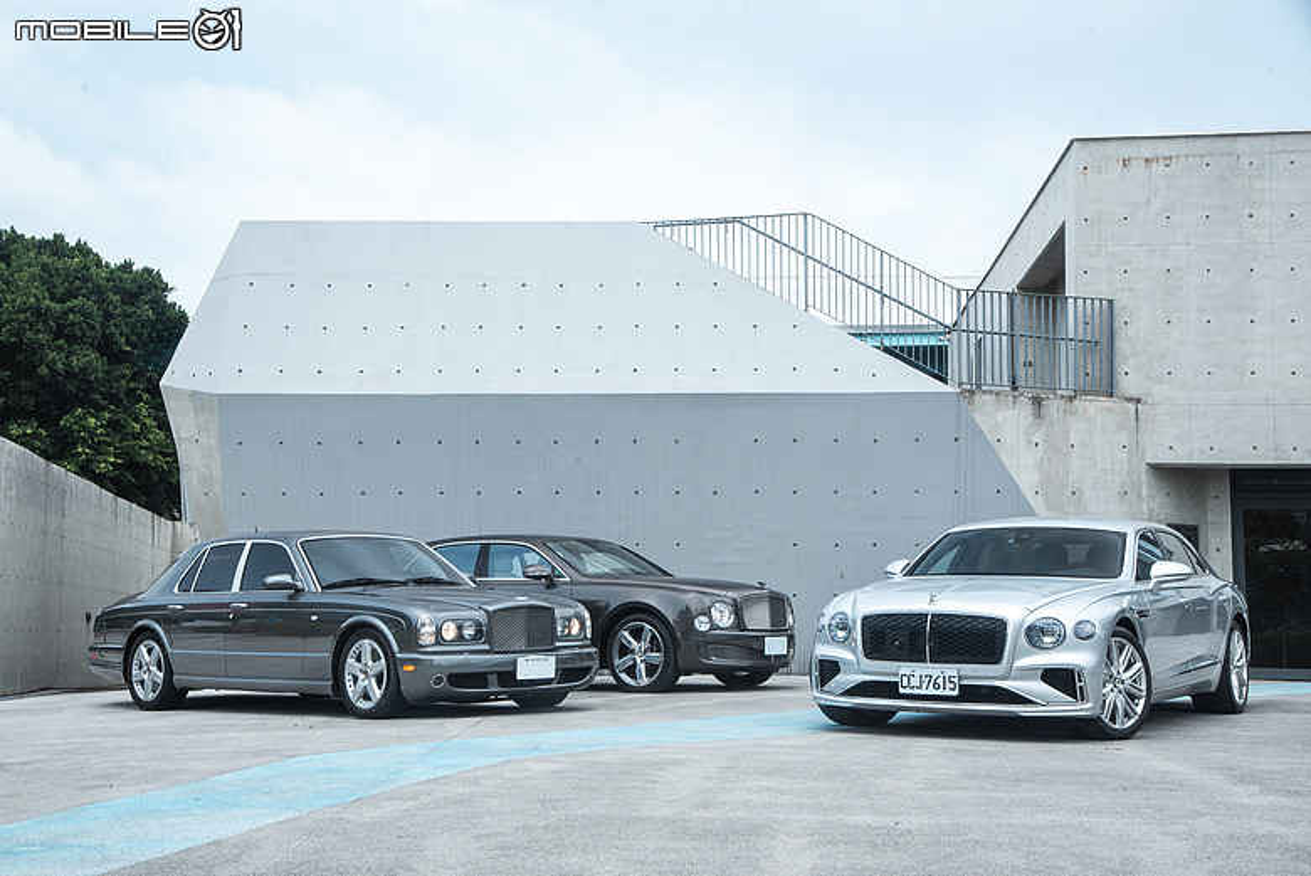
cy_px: 438
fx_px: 1895
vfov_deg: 26.0
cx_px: 656
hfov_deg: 38.2
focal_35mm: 52
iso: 100
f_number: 5.6
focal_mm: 52
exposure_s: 1/60
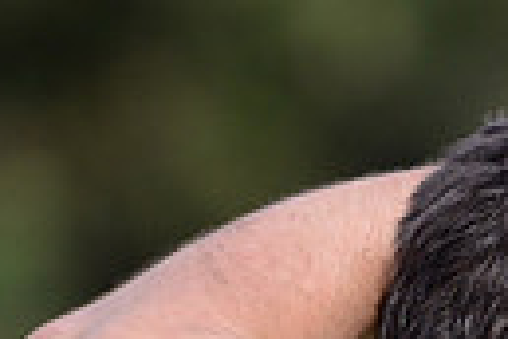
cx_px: 780
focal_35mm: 1892
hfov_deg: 1.1
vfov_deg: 0.7
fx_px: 26696
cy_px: 700
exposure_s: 1/1000
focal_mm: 420
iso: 560
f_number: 4
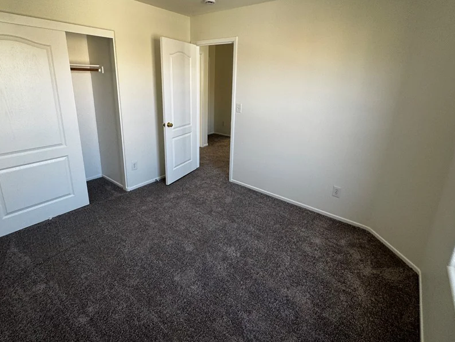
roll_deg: -1.8
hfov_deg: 87.8
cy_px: 142
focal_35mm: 18
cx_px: 225
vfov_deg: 71.1
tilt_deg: -15.1
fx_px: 237
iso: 100
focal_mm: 2.22
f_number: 2.2
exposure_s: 1/120
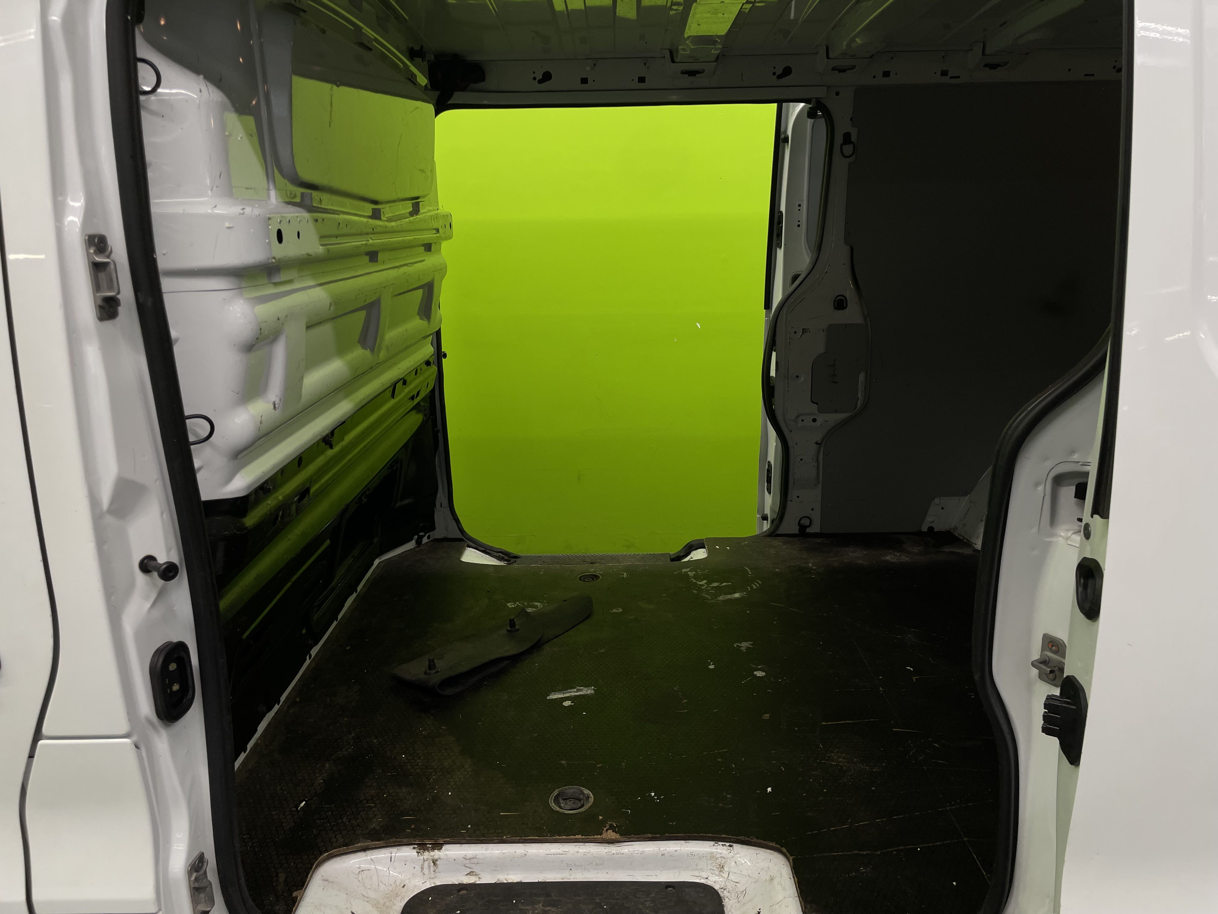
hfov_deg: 67.3
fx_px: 915
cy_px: 457
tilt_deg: -16.4
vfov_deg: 53.1
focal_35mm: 26
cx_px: 609
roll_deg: +0.2
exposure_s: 1/100
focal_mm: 4.2
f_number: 1.6
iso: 32
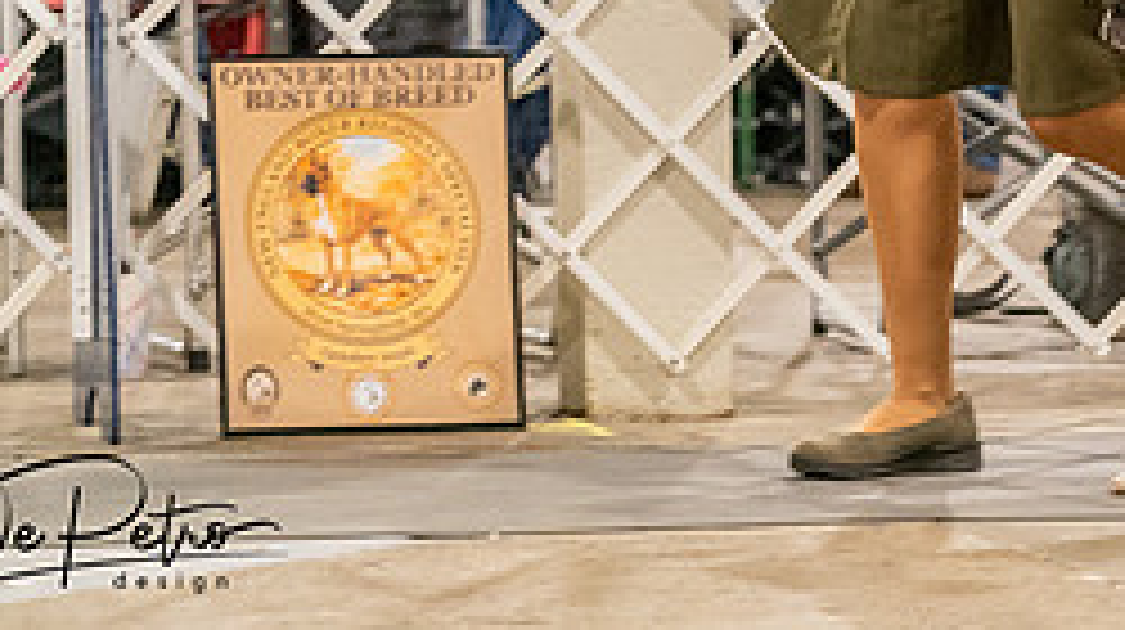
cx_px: 1161
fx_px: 9208
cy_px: -178
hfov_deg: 7.0
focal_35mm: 309
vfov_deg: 3.9
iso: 6400
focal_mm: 127
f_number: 3.5
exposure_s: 1/250
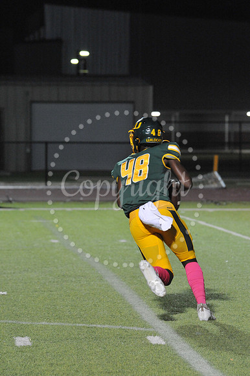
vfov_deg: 8.2
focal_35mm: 250
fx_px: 2607
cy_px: 188
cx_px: 125
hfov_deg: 5.5
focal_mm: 250
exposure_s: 1/200
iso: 6400
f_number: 9
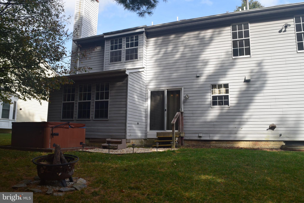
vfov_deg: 47.9
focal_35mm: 27
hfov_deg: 67.4
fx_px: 228
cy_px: 102
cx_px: 152
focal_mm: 18
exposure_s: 1/320
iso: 400
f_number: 10
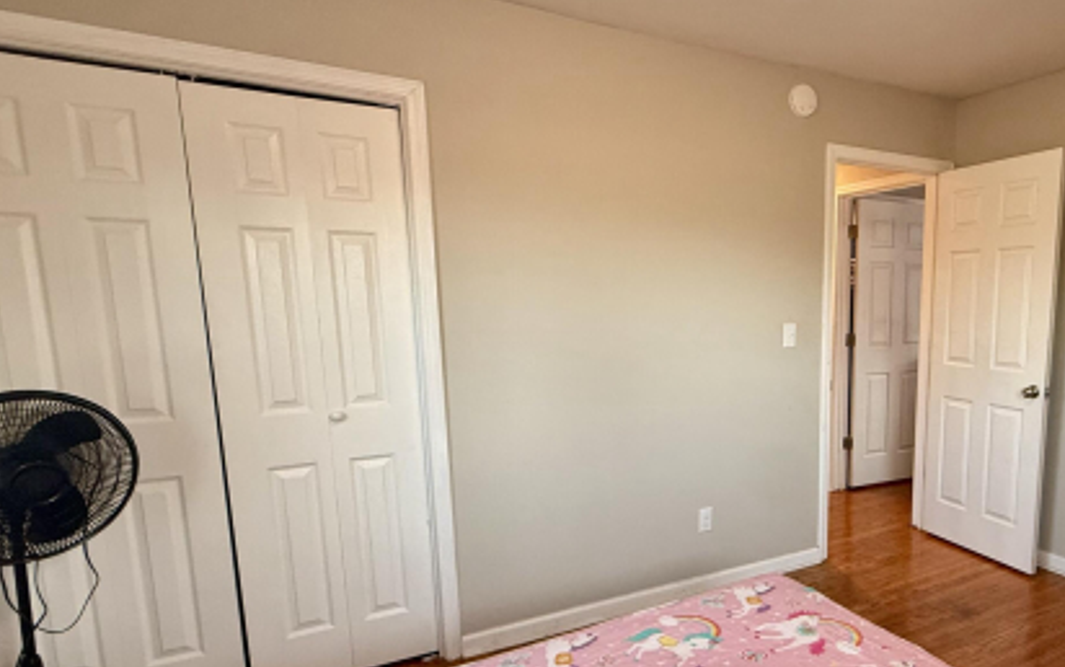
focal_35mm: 24
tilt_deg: -9.3
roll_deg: +0.1
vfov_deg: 50.7
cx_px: 754
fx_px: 697
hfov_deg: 71.3
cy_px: 408
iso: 320
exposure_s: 1/99
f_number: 2.2
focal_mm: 2.22
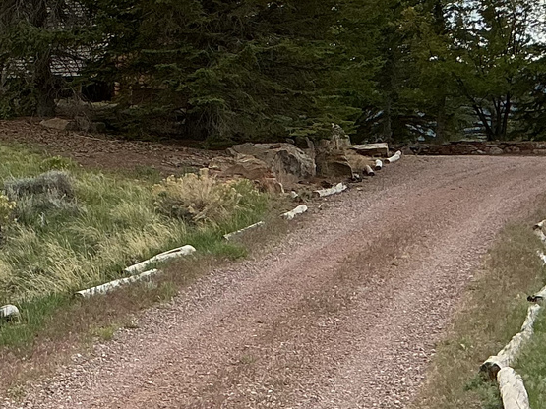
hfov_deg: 17.8
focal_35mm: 107
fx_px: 1687
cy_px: 135
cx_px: -49
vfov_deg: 13.8
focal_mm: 3
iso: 25
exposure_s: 1/1577
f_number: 1.8
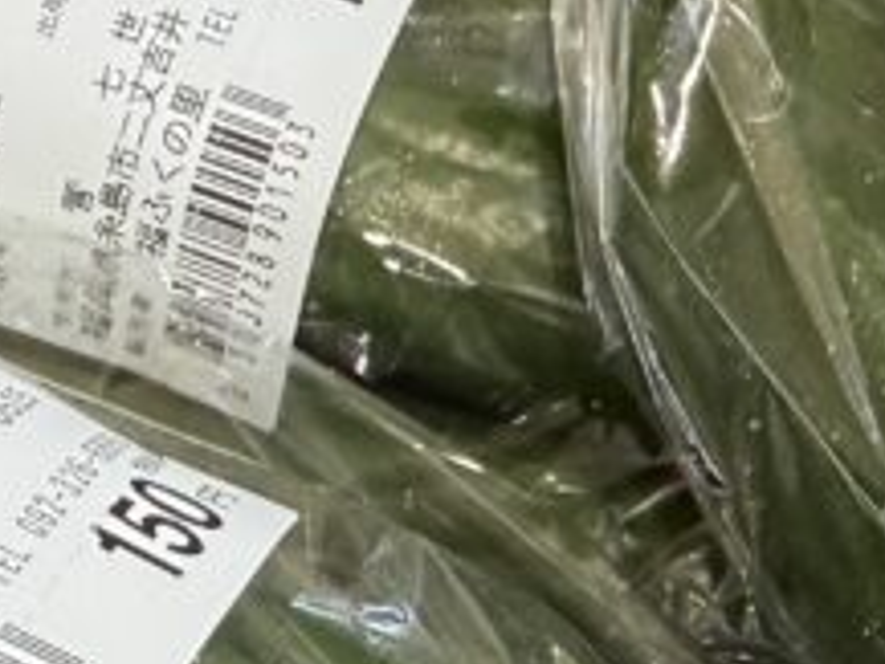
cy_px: 933
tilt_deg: -57.4
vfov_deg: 13.3
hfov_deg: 18.4
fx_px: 2712
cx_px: 689
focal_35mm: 106
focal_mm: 2.22
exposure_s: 1/60
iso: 200
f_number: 2.2
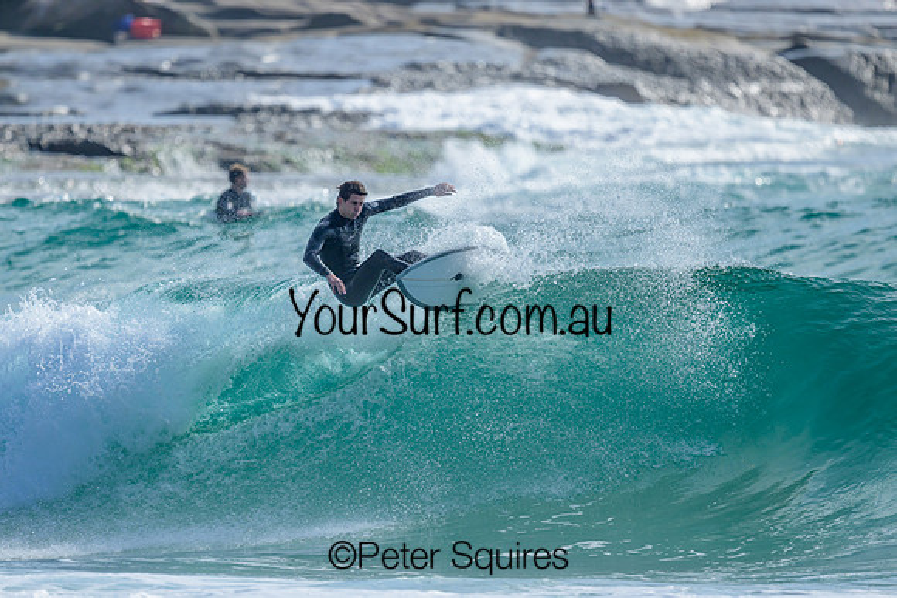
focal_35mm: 800
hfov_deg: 2.6
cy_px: 299
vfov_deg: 1.7
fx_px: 19937
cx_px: 448
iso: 250
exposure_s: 1/2000
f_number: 6.3
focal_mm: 800
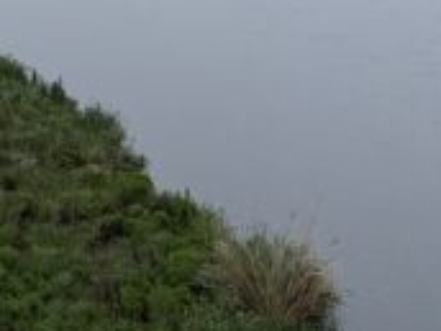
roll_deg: +0.0
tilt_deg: +0.8
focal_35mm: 155
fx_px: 1975
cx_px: -287
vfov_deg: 8.9
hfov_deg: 12.0
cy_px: -393
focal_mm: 5.96
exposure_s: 1/756
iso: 50
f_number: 1.6
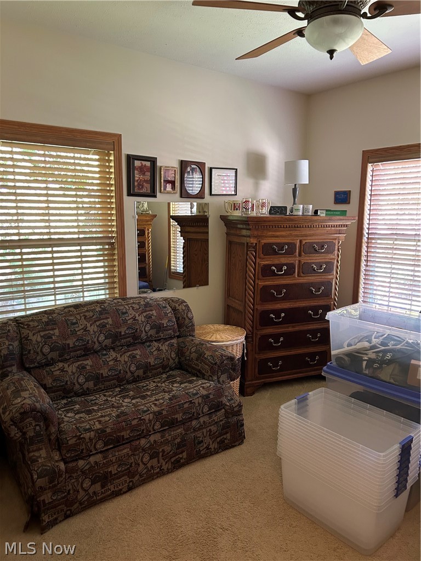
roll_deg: -0.5
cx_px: 210
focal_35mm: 26
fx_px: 422
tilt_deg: -11.6
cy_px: 280
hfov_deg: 53.1
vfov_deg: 67.3
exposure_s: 1/60
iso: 320
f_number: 1.5
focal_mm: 5.7
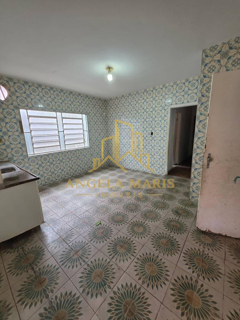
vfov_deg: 106.2
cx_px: 120
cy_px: 160
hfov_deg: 89.9
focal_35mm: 13
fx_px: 120
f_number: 1.9
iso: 80
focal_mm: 2.2
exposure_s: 1/30
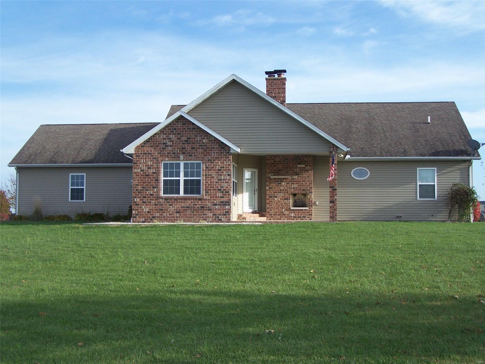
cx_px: 242
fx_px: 673
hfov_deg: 39.7
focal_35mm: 48
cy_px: 182
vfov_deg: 30.3
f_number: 3
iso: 80
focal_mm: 8
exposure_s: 1/750
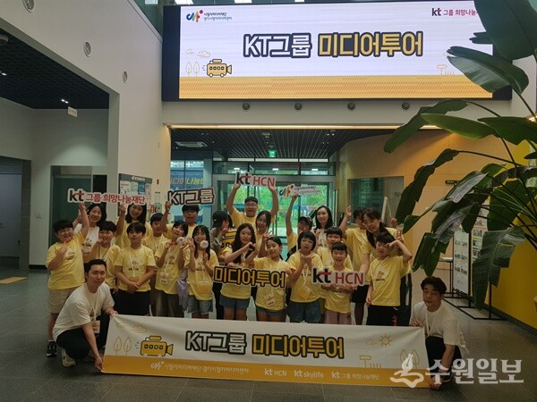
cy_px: 201
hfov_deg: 67.3
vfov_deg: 53.1
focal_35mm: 26
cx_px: 268
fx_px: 403
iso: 40
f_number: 1.7
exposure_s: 1/132
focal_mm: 4.2
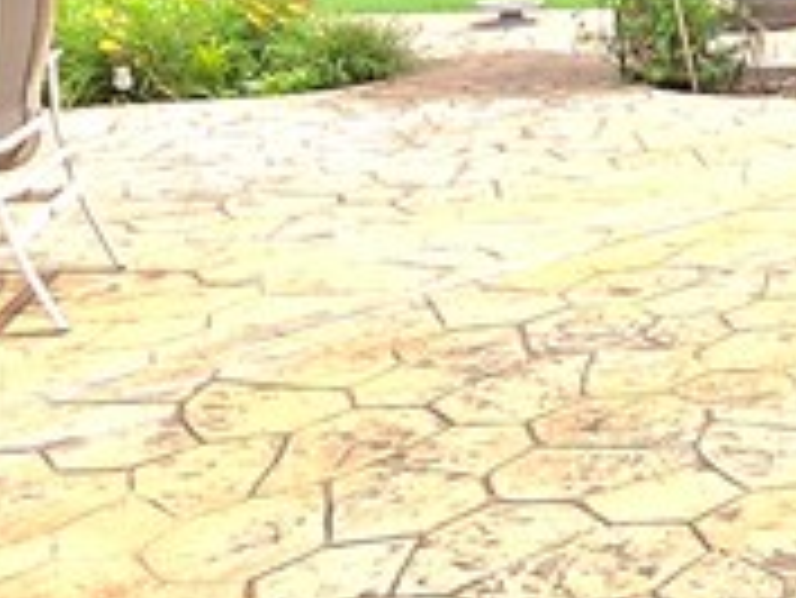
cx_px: 1363
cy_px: 207
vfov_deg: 19.6
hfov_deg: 20.1
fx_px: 1726
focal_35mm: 75
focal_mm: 2.2
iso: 40
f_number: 1.9
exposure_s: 1/909
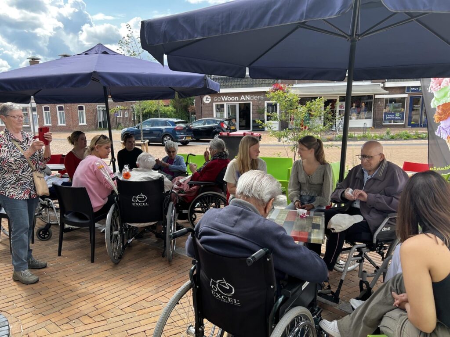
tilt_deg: -10.7
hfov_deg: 67.3
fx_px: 338
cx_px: 225
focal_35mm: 26
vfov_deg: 53.1
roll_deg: +1.9
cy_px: 168
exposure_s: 1/1038
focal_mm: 5.7
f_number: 1.5
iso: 50
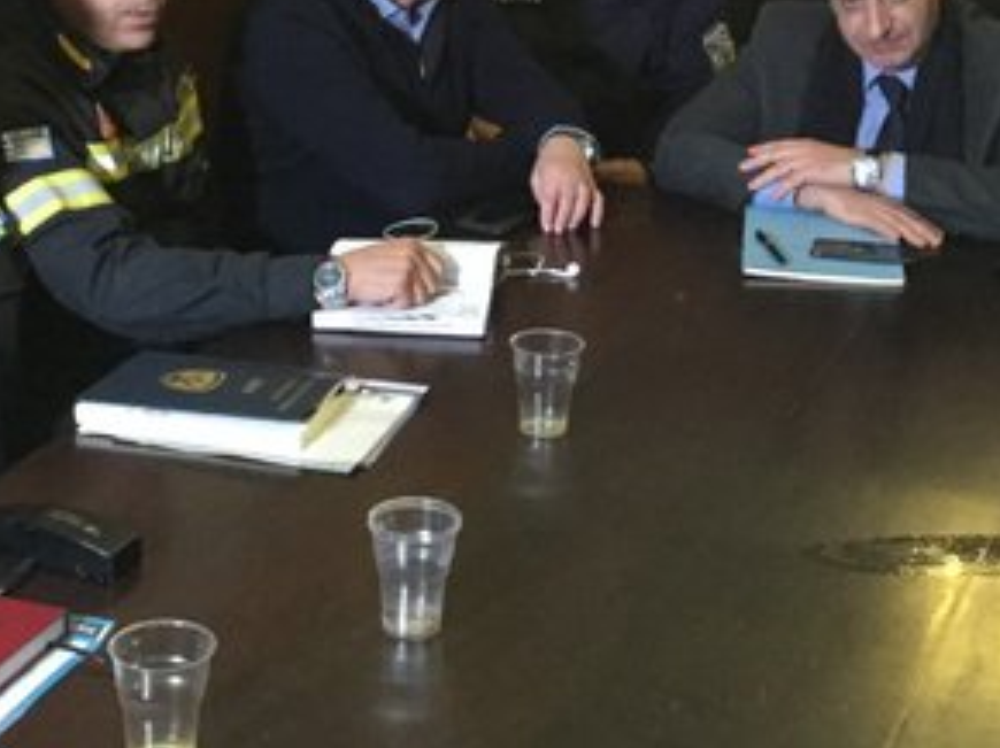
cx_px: 655
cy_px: 193
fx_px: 2223
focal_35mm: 77
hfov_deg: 25.2
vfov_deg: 19.0
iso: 200
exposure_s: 1/17
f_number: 2.4
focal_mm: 3.3
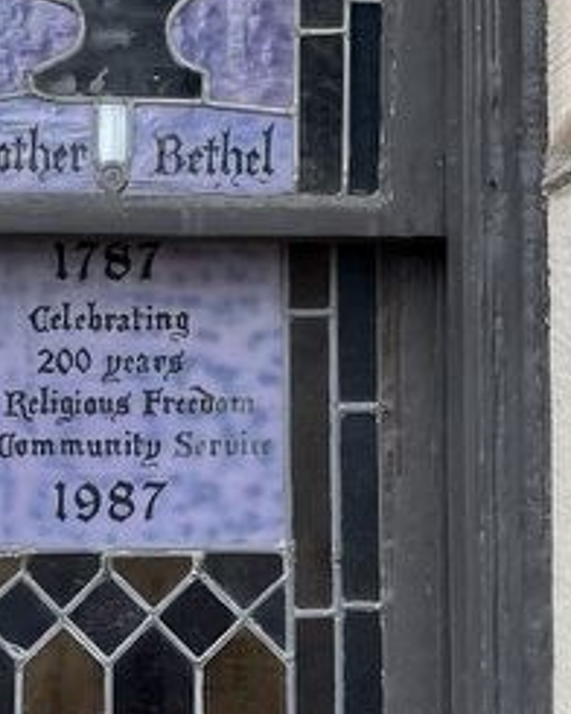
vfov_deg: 23.0
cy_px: 329
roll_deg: -0.7
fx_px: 1753
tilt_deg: +3.0
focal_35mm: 83
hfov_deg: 18.3
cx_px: 96
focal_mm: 5.1
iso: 125
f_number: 1.6
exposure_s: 1/121
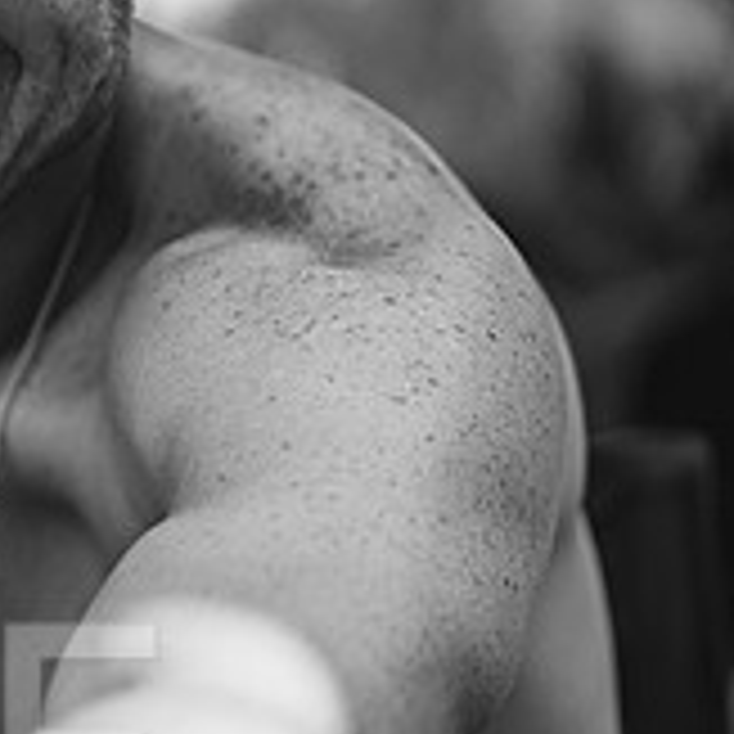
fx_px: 3622
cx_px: -486
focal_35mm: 151
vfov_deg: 11.6
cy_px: 236
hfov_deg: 11.0
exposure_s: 1/2500
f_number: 1.4
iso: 100
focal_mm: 50
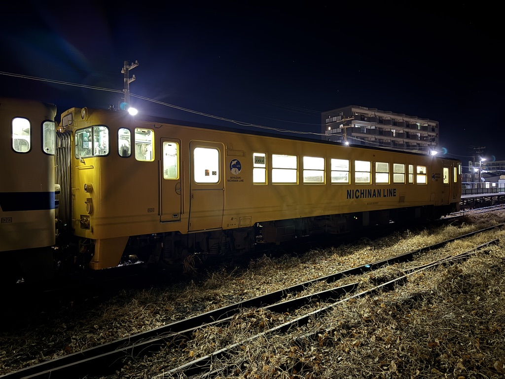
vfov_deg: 56.8
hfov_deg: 71.6
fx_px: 350
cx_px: 252
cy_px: 190
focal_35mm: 24
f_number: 1.78
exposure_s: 1/4
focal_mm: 6.76
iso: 1250
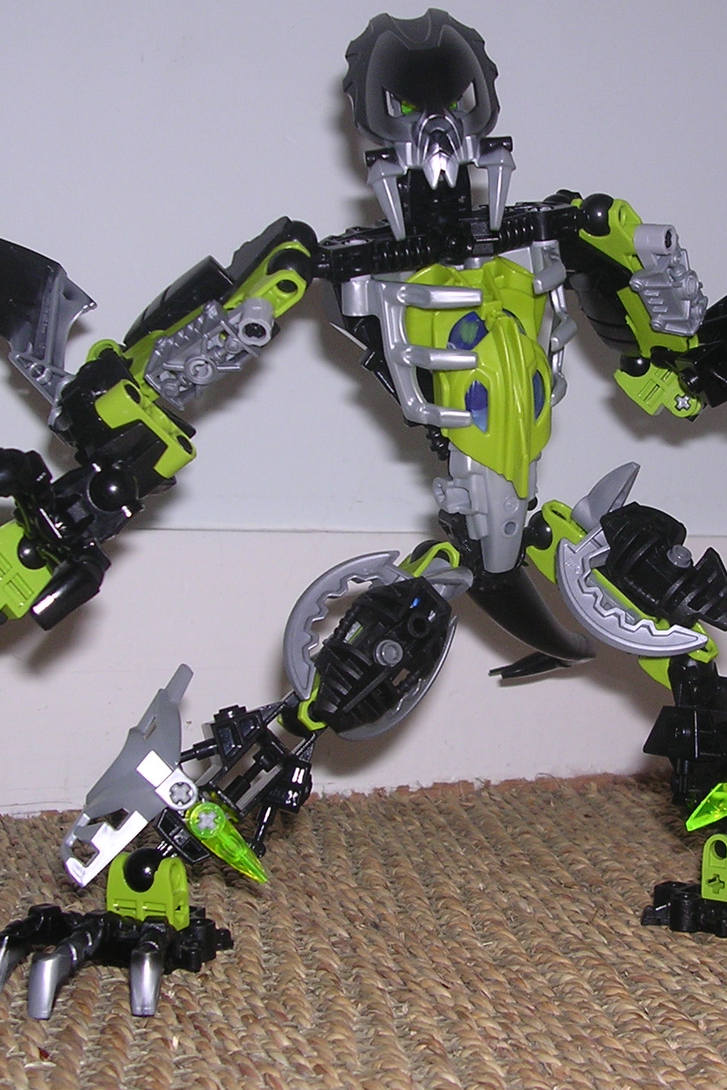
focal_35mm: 57
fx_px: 1726
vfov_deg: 35.0
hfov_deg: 23.6
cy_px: 519
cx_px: 513
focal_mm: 5.8
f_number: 2.8
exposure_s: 1/60.1
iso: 100
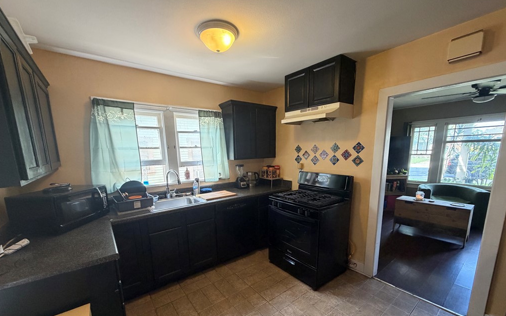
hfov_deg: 101.5
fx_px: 207
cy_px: 186
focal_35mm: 15
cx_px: 251
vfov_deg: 74.1
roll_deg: +1.5
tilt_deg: -10.0
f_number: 2.2
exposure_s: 1/60
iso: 320
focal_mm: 2.22
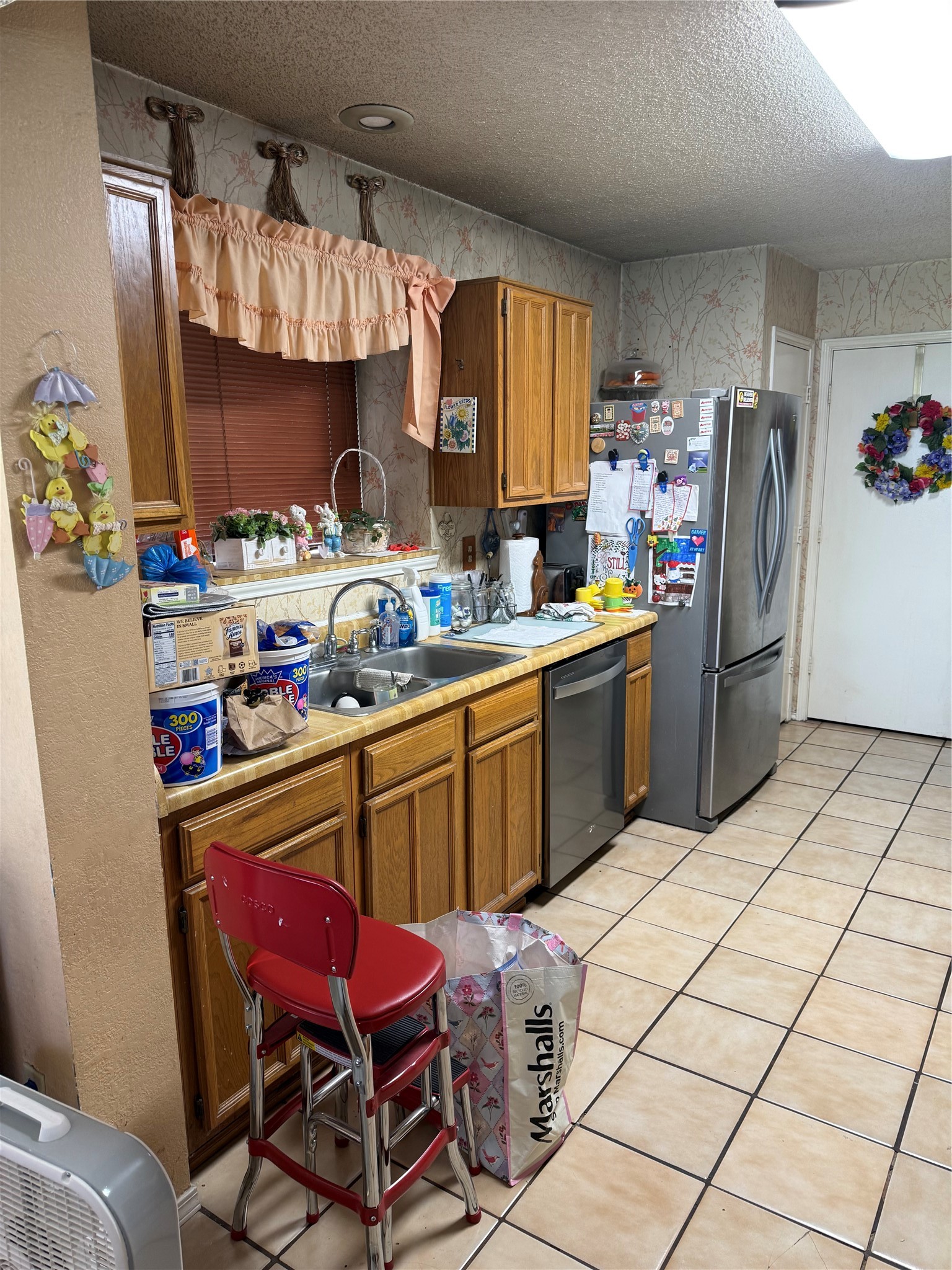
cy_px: 635
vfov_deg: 71.6
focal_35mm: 24
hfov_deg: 56.8
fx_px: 880
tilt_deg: -13.0
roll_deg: +0.6
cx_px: 476
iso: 125
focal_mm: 6.76
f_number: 1.78
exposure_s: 1/60
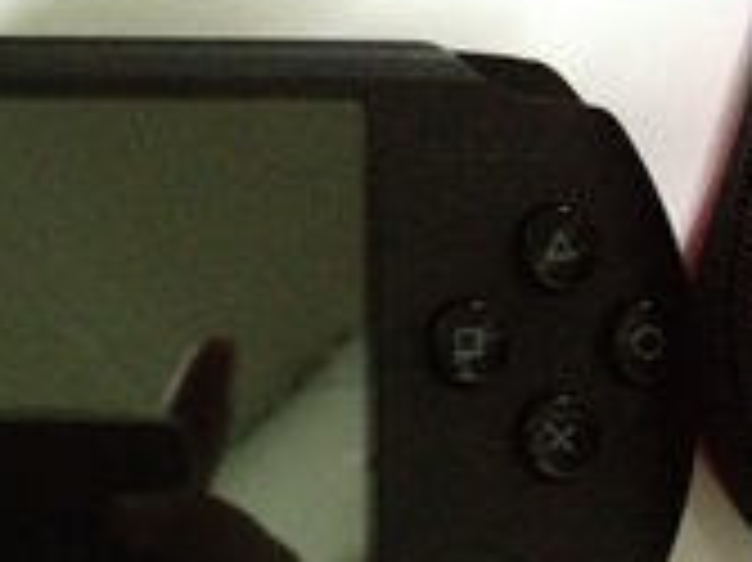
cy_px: 499
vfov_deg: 17.3
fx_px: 1824
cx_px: -126
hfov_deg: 21.8
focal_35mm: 84
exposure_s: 1/17
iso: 800
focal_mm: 4.28
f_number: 2.4
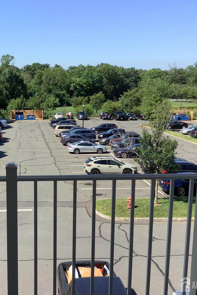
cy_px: 146
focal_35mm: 44
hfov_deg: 30.0
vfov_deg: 44.5
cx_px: 46
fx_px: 361
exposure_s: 1/791
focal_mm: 3.3
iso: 25
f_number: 2.4
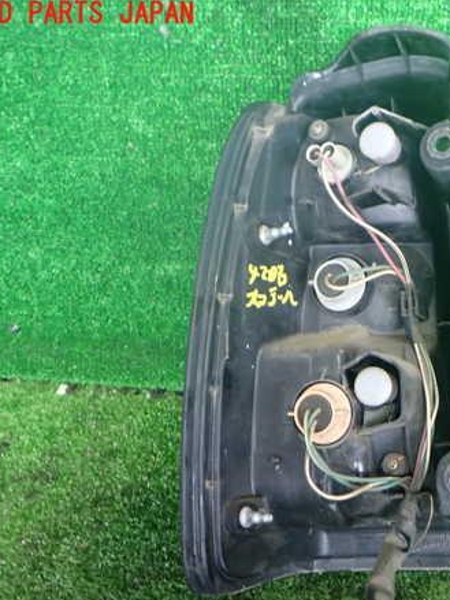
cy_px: 305
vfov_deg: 45.8
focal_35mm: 41
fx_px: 711
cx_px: 356
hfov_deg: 34.1
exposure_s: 1/30
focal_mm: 5.4
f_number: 2.3
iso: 320
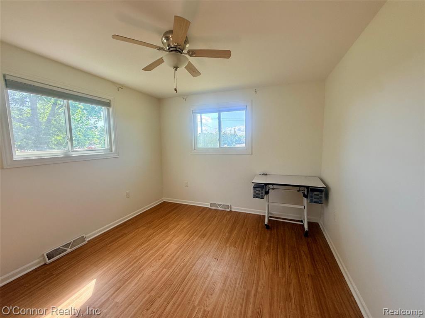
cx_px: 212
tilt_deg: -3.4
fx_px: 172
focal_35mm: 14
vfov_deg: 85.7
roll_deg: +0.2
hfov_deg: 102.1
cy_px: 159
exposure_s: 1/143
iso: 64
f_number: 2.2
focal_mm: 2.22
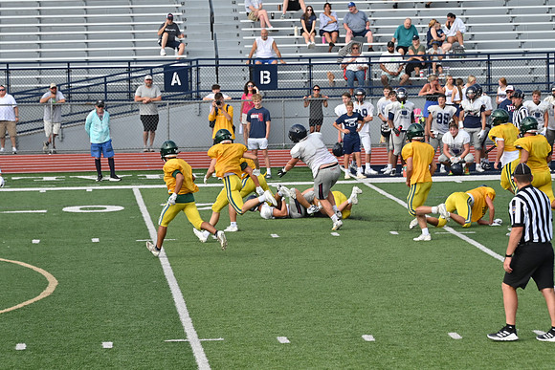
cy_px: 185
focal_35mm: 225
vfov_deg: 6.1
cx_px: 278
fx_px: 3469
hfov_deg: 9.1
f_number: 5.6
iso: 180
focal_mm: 150
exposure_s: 1/800
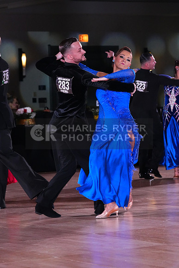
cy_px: 134
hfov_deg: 8.8
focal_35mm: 156
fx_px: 1163
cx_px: 90
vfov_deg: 13.2
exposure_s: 1/320
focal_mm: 156
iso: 8000
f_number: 6.3
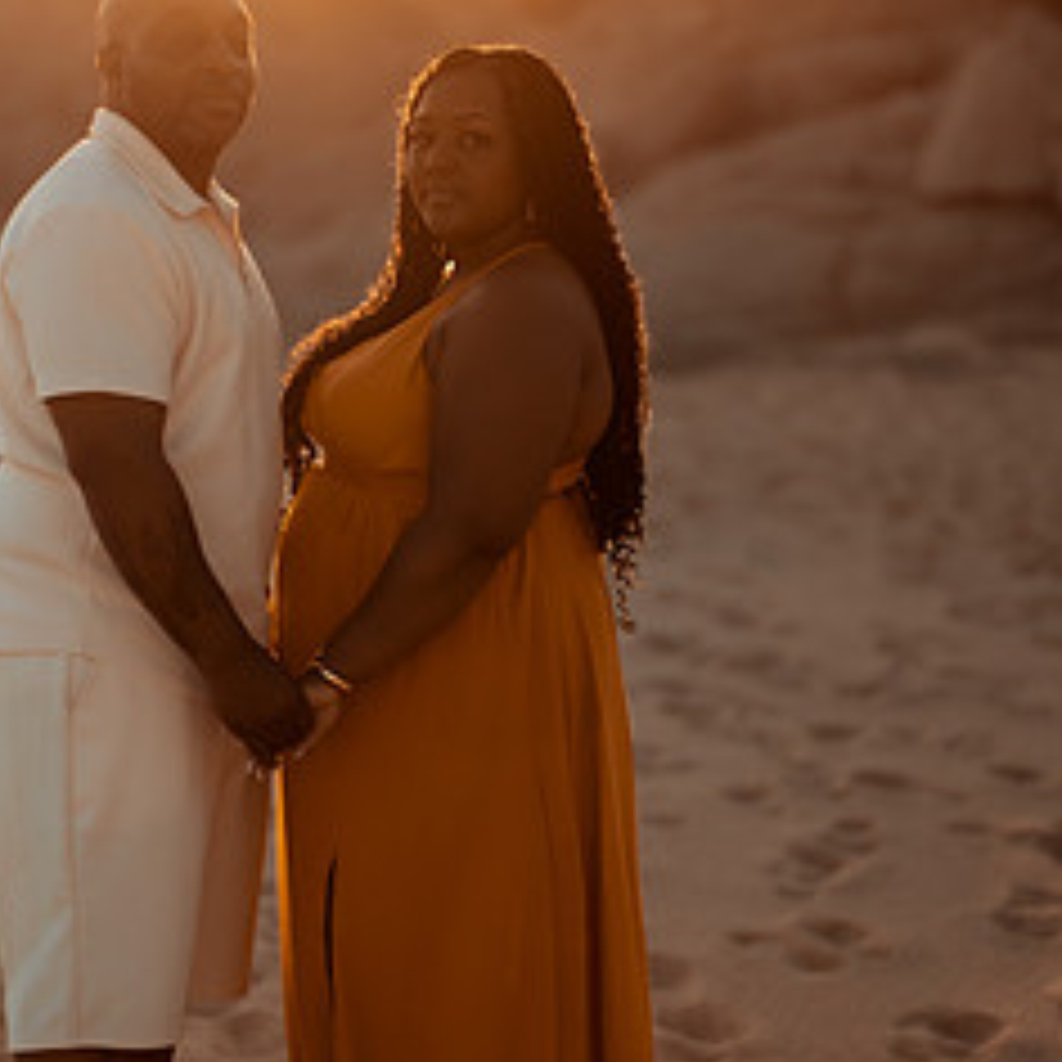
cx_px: 482
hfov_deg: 18.5
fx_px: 3263
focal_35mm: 94
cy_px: 576
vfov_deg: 18.5
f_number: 1.4
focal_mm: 58
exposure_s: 1/4000
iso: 100
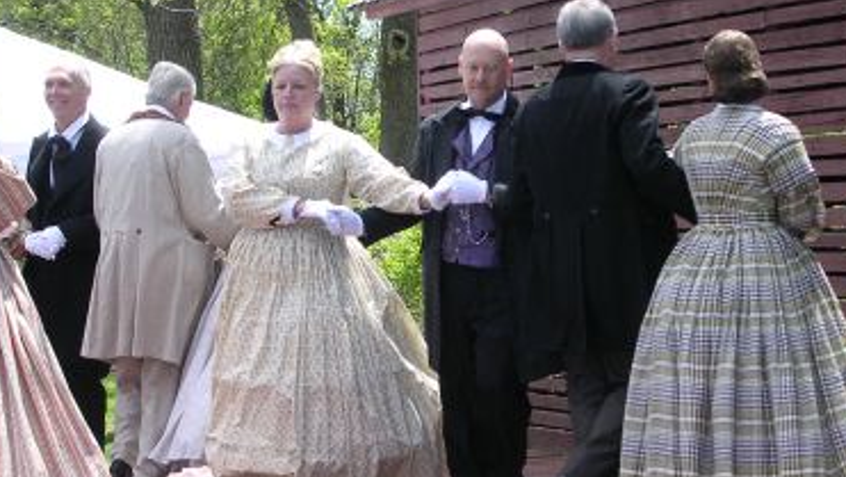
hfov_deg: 18.9
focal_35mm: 113
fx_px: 2536
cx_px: 477
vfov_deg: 10.7
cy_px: 246
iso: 100
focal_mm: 13
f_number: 4.1
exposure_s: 1/183
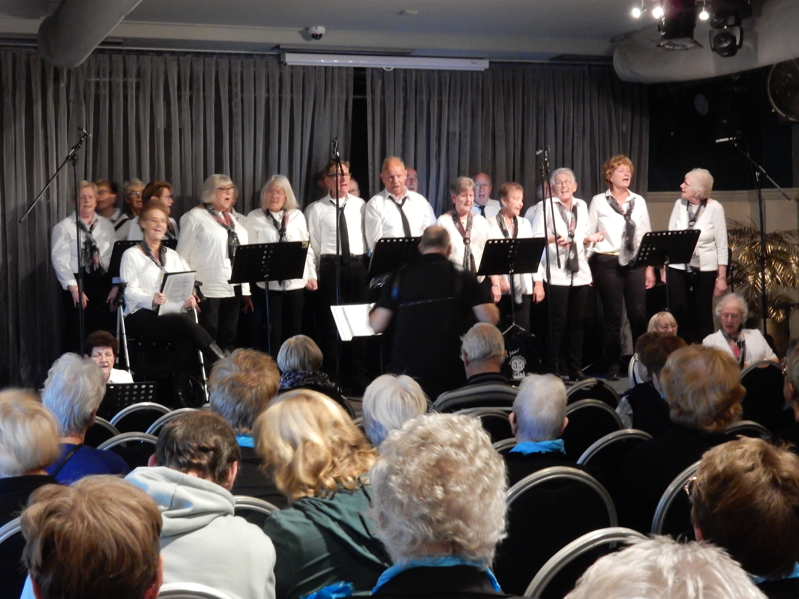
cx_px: 400
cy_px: 300
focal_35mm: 60
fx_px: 1385
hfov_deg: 32.2
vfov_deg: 24.4
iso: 800
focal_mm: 10.7
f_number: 4.5
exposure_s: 1/5
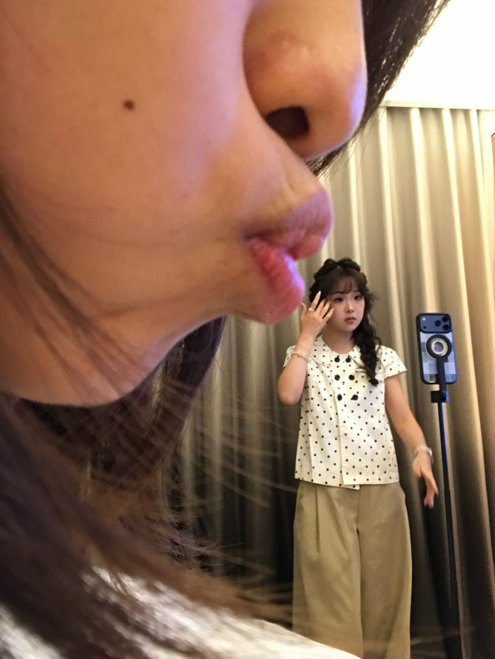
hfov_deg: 44.2
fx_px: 609
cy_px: 330
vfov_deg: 56.8
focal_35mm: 32
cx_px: 248
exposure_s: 1/17
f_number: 2.2
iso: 200
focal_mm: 2.87
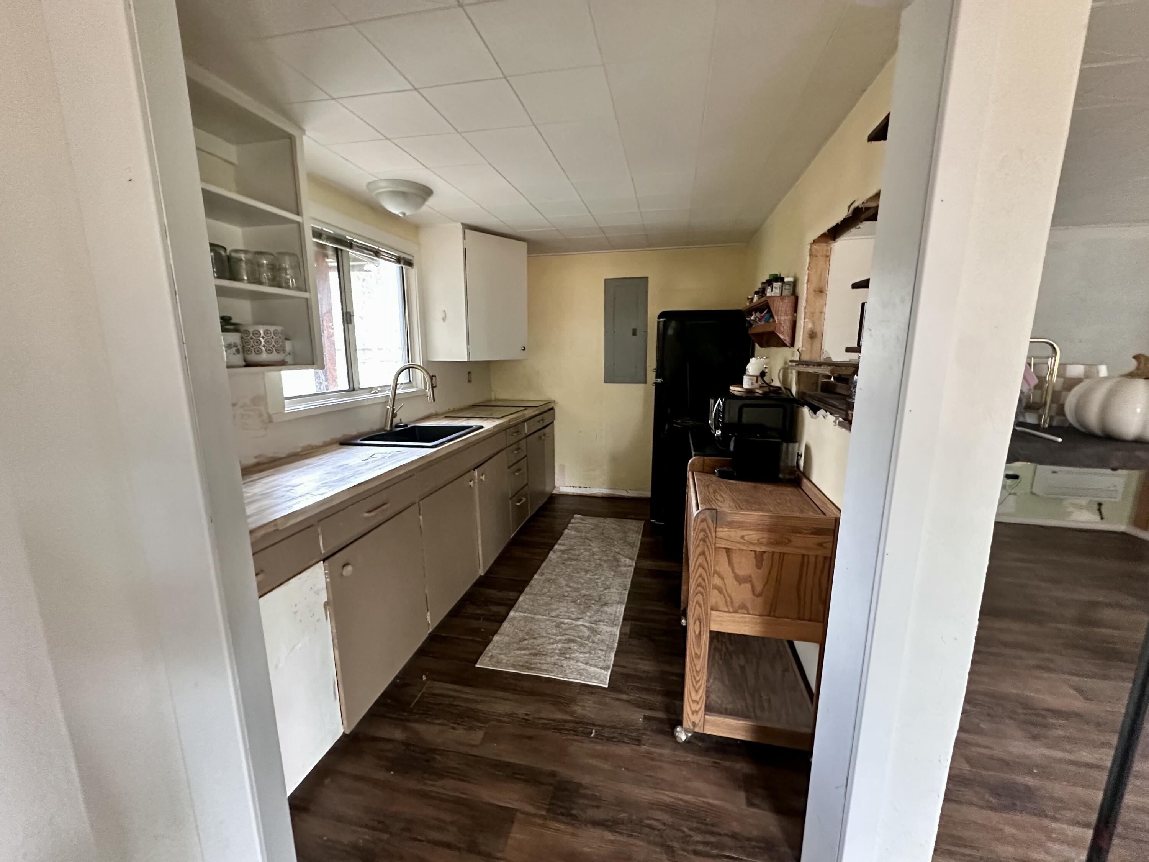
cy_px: 431
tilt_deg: -10.6
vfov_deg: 85.7
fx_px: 465
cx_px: 574
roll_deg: +0.3
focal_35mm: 14
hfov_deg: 102.1
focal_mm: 2.22
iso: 640
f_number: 2.2
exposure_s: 1/60
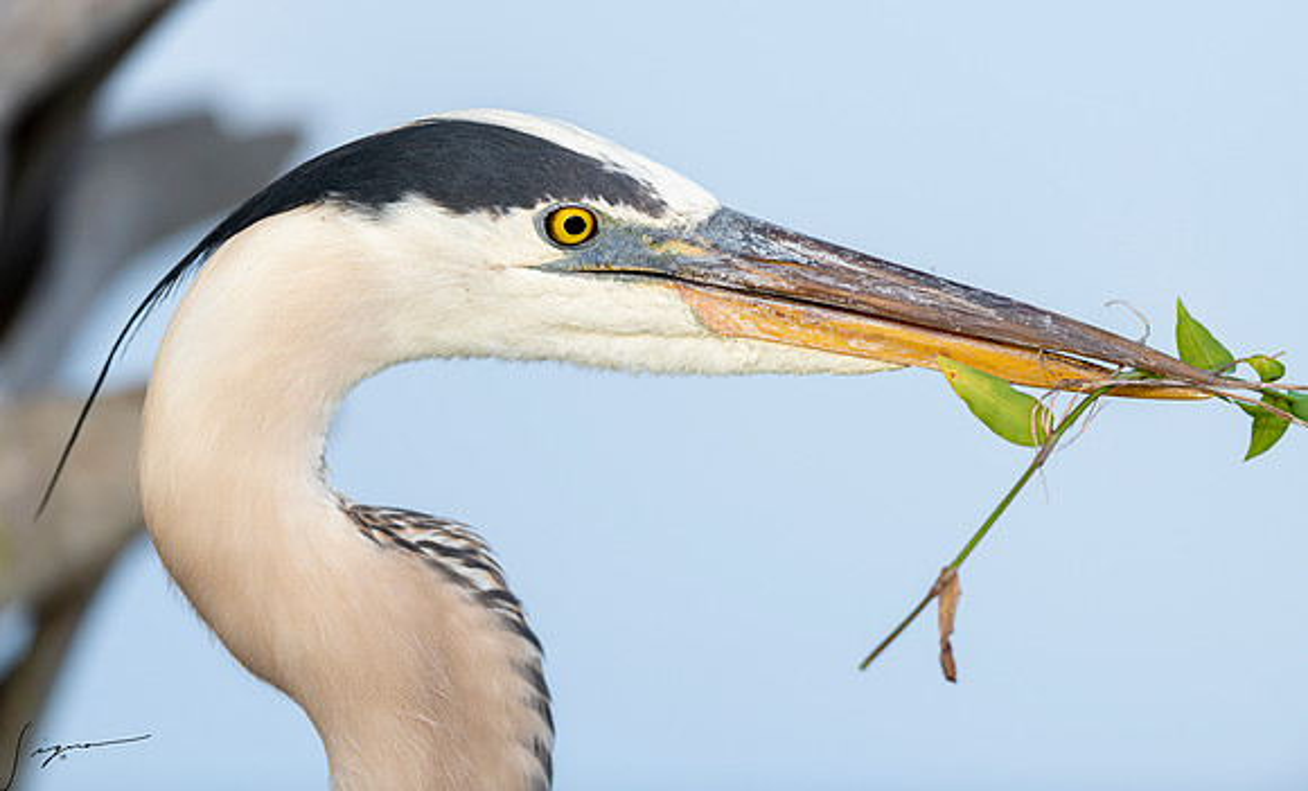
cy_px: 355
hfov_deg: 3.4
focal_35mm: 618
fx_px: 21824
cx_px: 653
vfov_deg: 2.1
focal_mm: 600
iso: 1000
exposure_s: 1/2000
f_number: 4
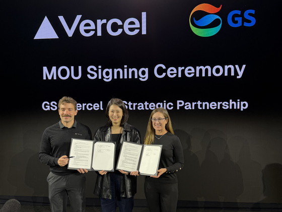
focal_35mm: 24
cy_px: 106
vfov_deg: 56.8
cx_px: 141
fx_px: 196
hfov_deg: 71.6
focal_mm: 6.76
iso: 100
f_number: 1.78
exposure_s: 1/120
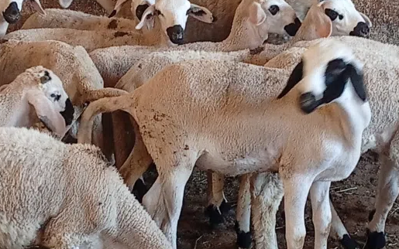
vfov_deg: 12.1
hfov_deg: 19.3
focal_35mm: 108
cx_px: 190
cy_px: 90
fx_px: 1175
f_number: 1.8
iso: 596
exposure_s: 1/25
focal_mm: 3.98
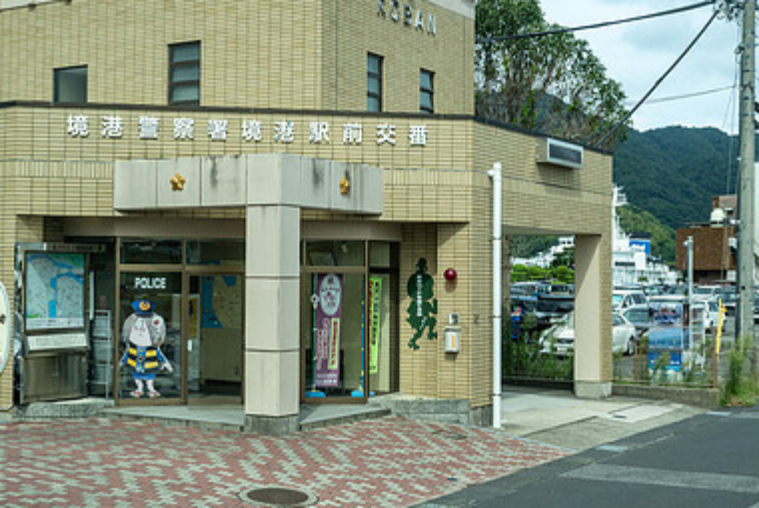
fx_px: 1224
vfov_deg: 23.4
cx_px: 222
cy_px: 231
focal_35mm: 58
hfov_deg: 34.0
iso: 450
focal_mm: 38
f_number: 11
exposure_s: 1/250
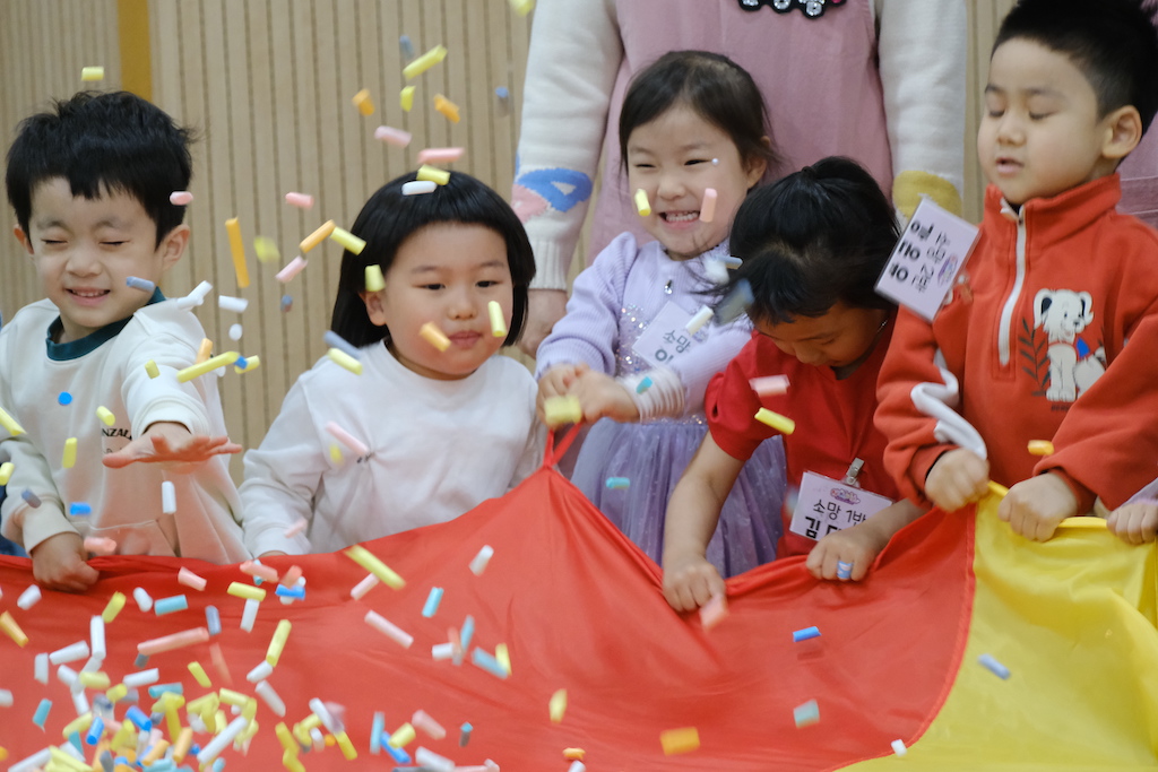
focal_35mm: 177
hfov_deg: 11.6
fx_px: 5694
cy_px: 386
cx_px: 579
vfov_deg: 7.8
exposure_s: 1/160
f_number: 5
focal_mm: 118
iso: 5000
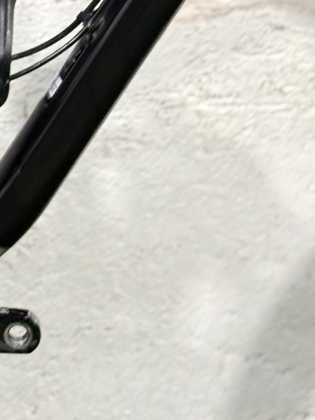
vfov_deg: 12.6
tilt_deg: -11.7
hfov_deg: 9.5
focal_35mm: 154
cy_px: -46
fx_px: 1868
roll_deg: -2.1
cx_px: -60
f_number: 1.78
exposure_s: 1/40
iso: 200
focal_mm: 6.76
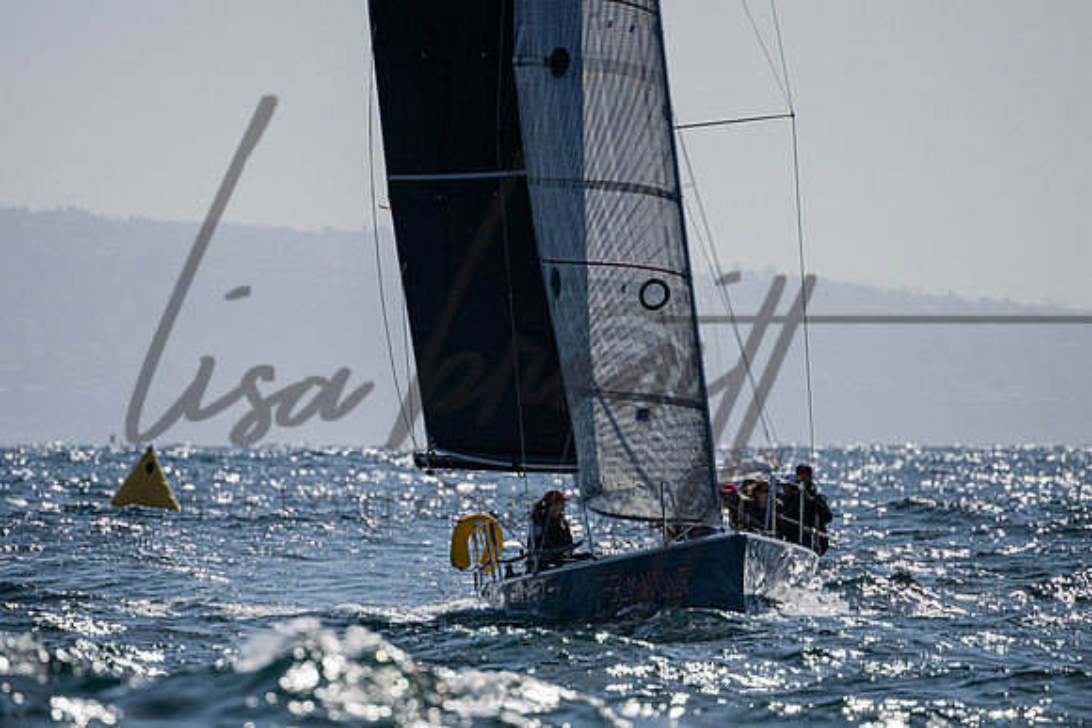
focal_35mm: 531
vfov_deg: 2.6
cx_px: 506
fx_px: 16110
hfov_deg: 3.9
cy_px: 461
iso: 400
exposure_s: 1/6400
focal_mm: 400
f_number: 5.6
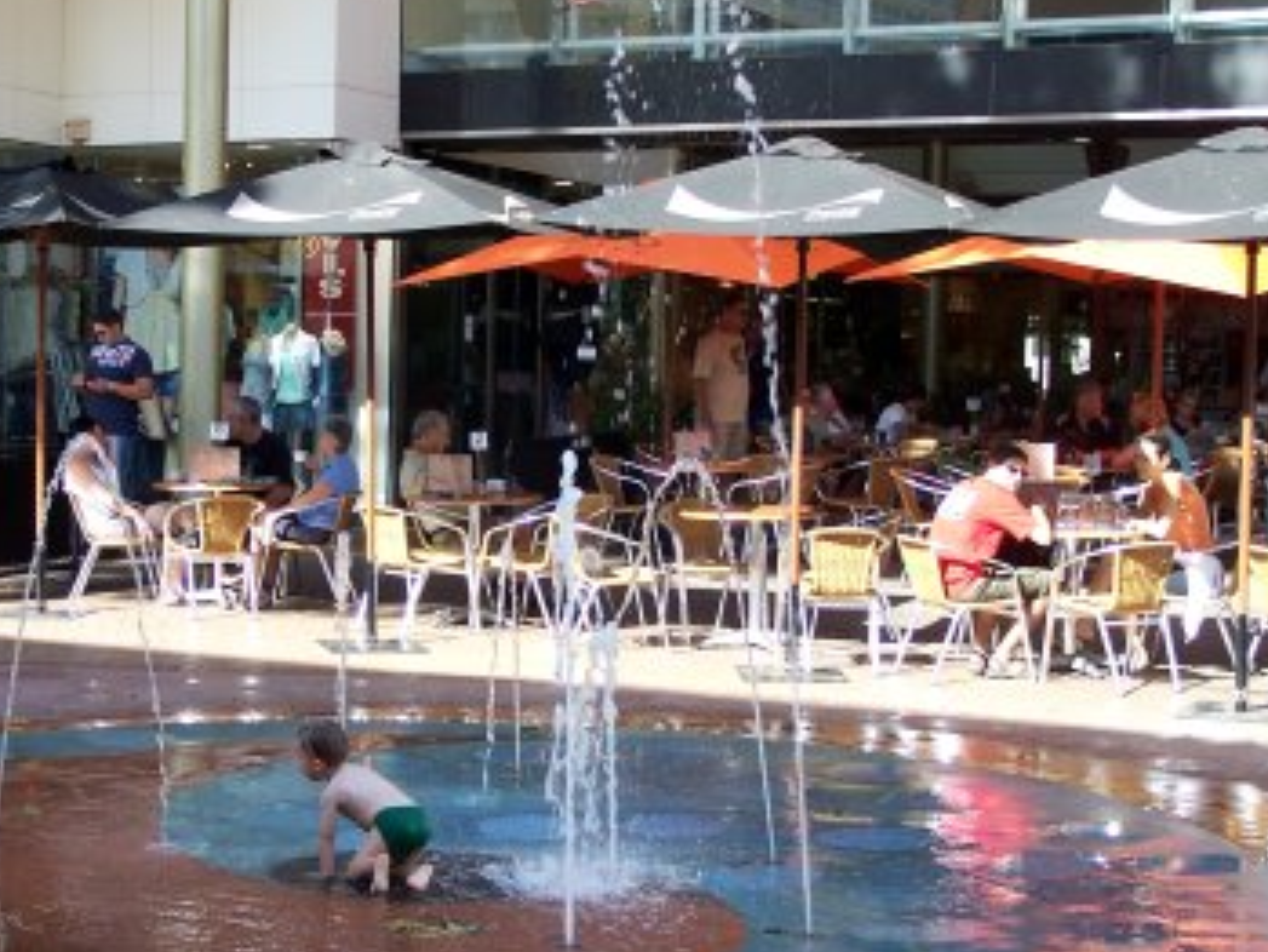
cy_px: 501
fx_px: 2785
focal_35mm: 76
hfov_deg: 25.6
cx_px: 527
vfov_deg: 19.4
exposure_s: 1/180
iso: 80
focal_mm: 9.8
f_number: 3.1
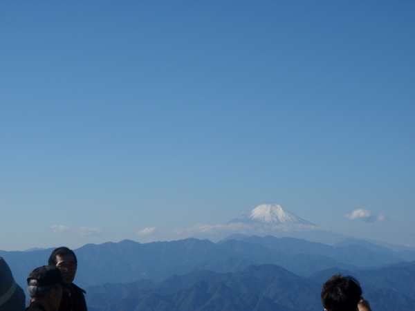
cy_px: 156
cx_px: 208
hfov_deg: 21.5
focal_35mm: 91
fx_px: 1091
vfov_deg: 16.2
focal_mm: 16.25
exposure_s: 1/500
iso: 64
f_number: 5.6
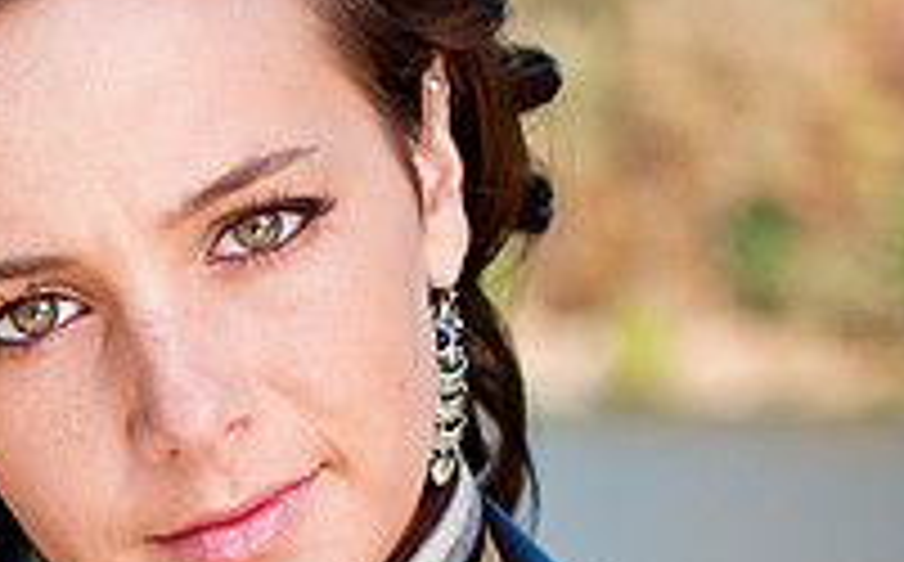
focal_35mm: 154
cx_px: -198
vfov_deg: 8.4
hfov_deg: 13.2
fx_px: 3800
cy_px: 452
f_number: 1.8
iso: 200
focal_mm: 35
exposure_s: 1/4000
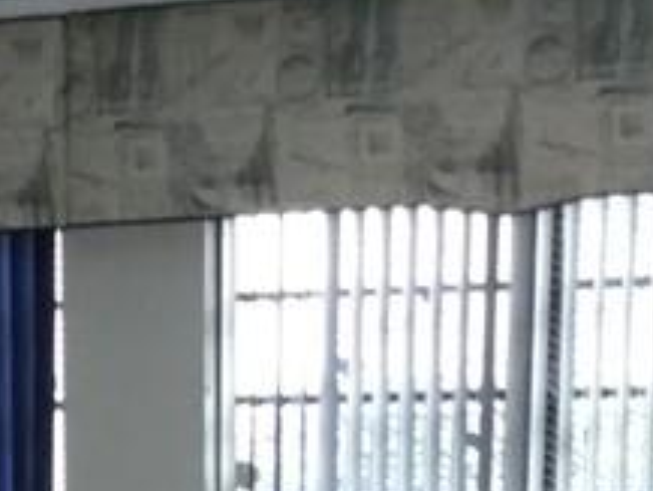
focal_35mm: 146
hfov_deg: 13.1
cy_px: 985
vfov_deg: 9.5
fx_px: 2756
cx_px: -175
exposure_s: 1/30
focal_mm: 3.3
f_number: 2.4
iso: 100
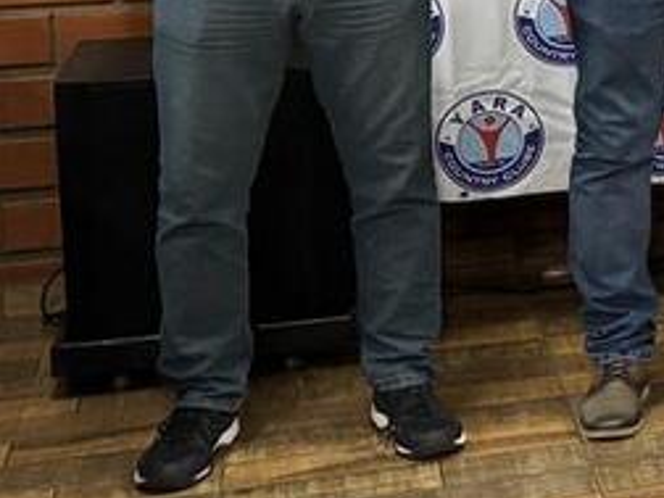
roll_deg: -0.2
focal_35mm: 124
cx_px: 1452
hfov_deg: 13.1
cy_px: -61
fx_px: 2379
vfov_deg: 11.8
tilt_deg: -6.5
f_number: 1.6
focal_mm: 5.96
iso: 400
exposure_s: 1/60
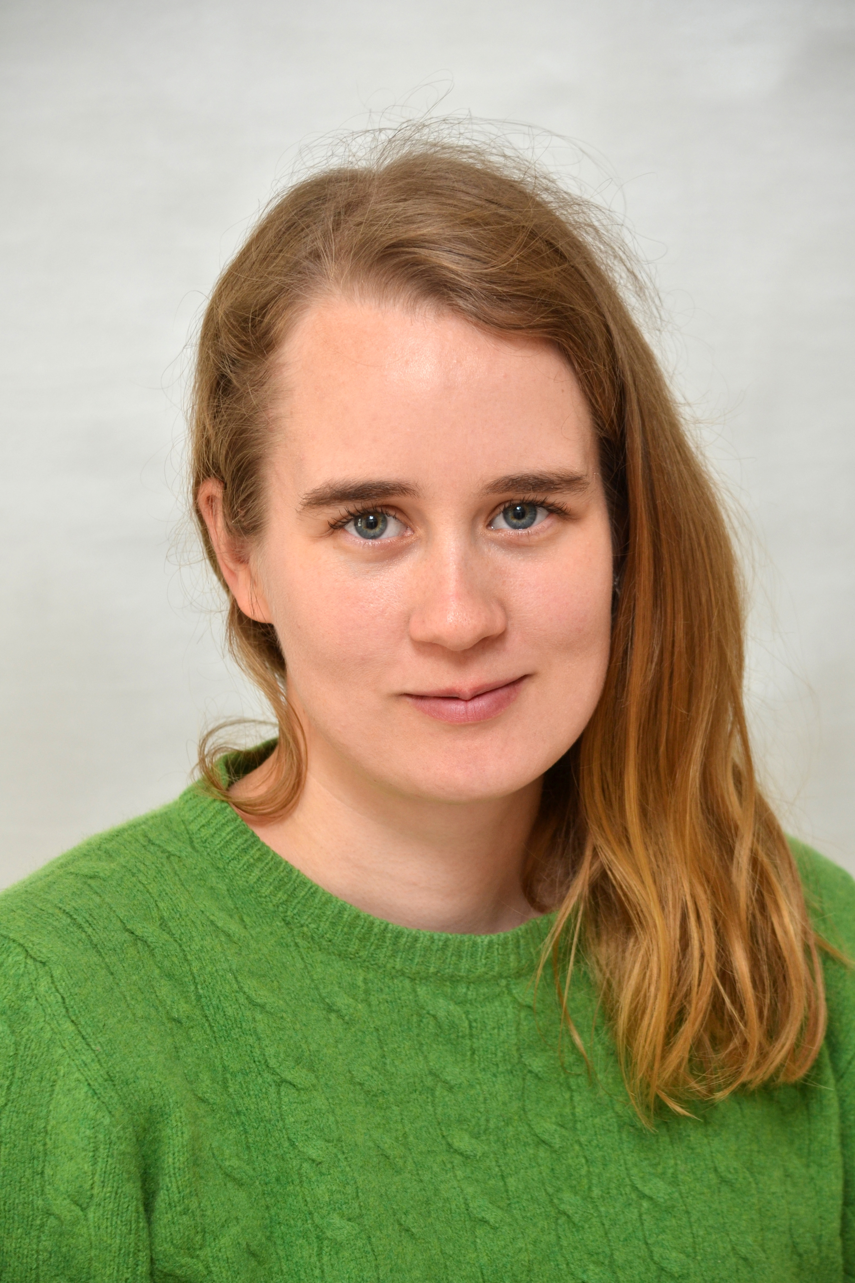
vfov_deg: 16.1
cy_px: 642
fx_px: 4542
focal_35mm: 128
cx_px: 428
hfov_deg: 10.8
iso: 200
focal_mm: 85
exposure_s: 1/60
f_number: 5.6
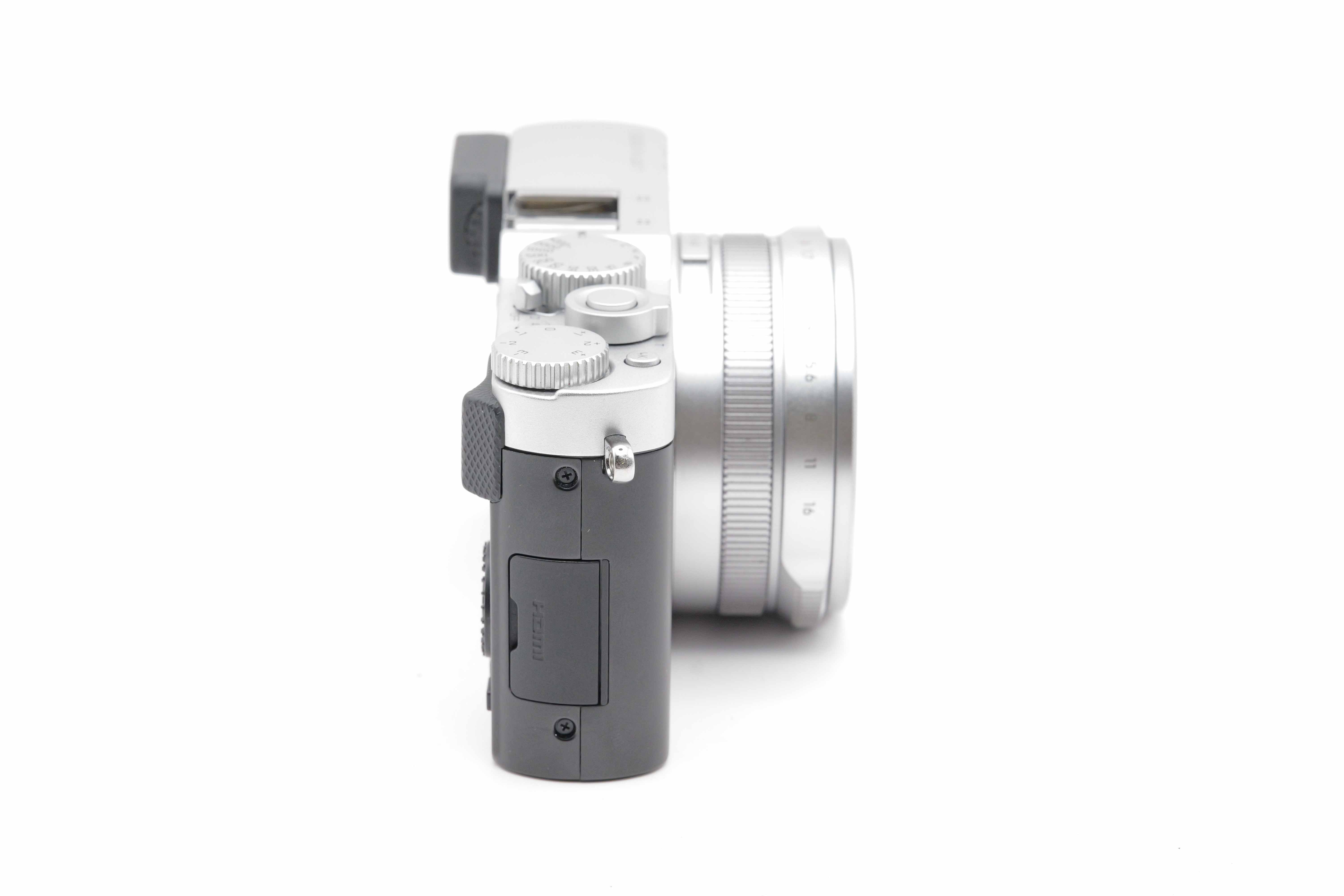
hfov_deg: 22.6
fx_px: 3360
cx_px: 672
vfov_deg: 15.2
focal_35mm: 90
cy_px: 448
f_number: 13
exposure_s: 1/100
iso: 3200
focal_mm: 90
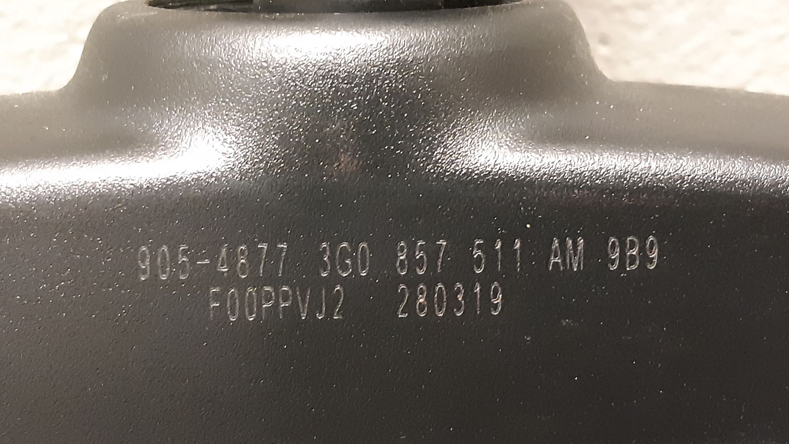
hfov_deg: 66.1
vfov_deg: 40.2
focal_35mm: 29
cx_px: 402
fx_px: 607
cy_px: 230
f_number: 1.7
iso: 500
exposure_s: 1/25
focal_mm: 3.93
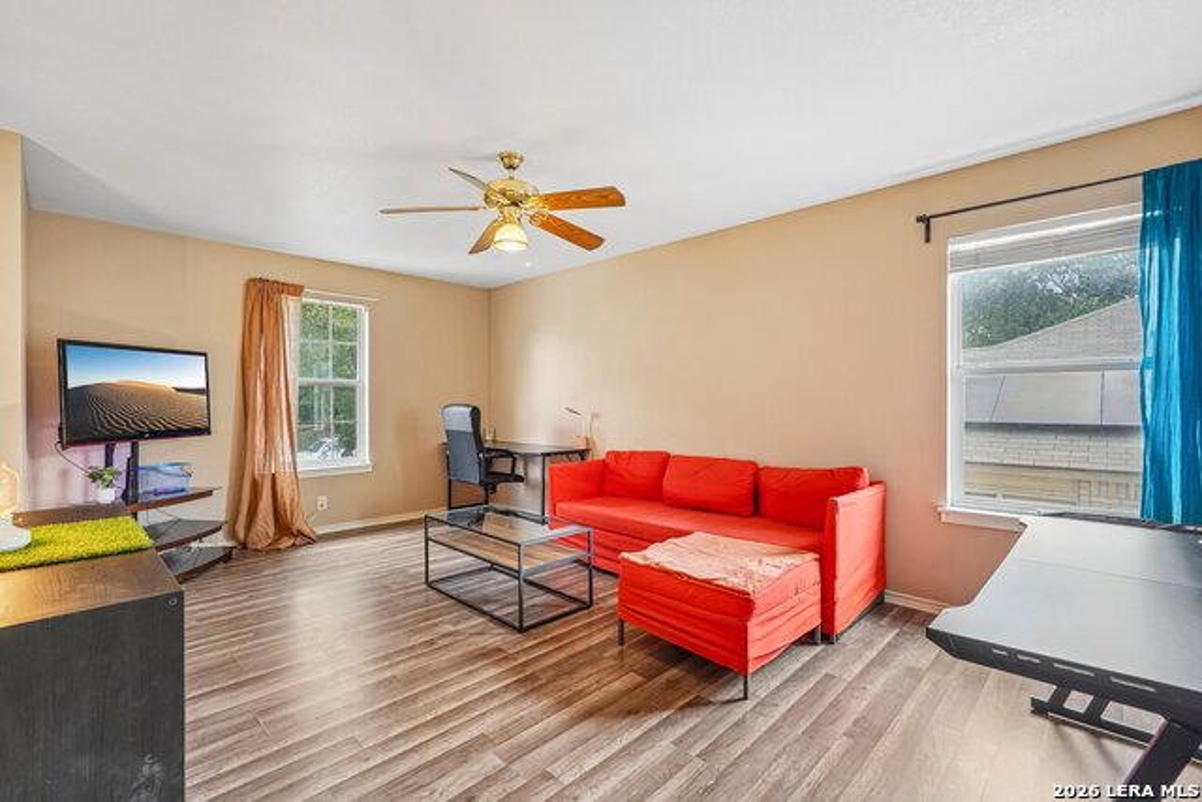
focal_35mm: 16
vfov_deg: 73.8
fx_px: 534
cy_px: 401
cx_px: 601
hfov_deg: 96.7
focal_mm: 16
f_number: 8
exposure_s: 1/20
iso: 400
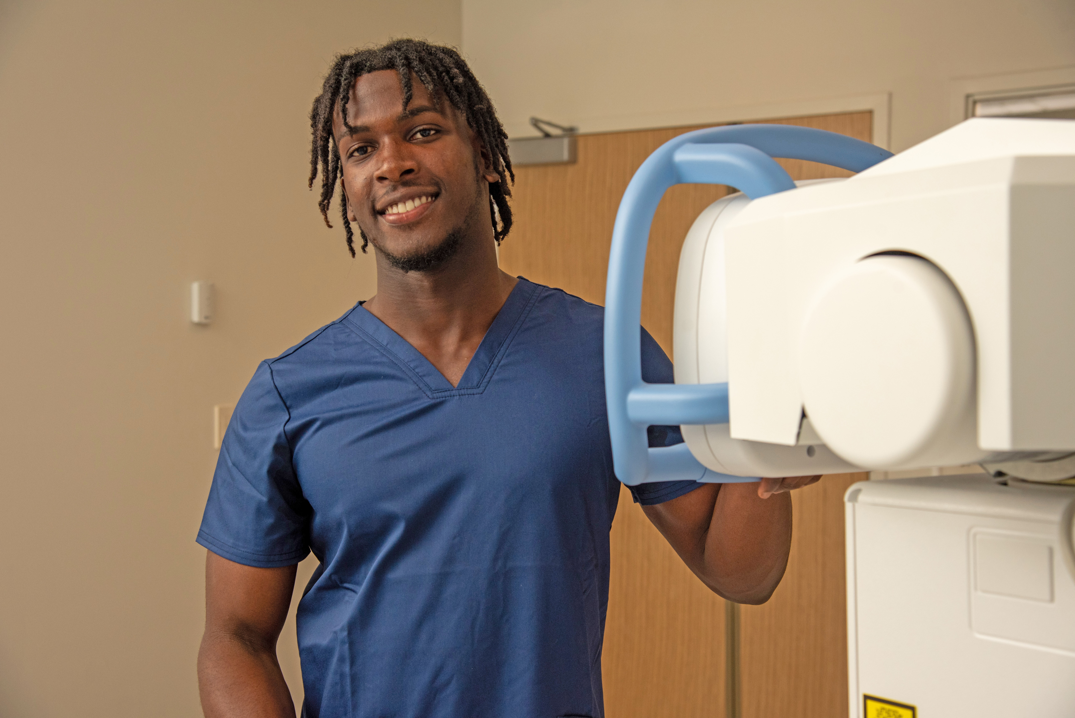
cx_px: 538
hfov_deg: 38.2
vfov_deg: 26.0
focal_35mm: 52
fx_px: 1553
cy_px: 359
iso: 800
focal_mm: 52
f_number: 5.6
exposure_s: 1/160
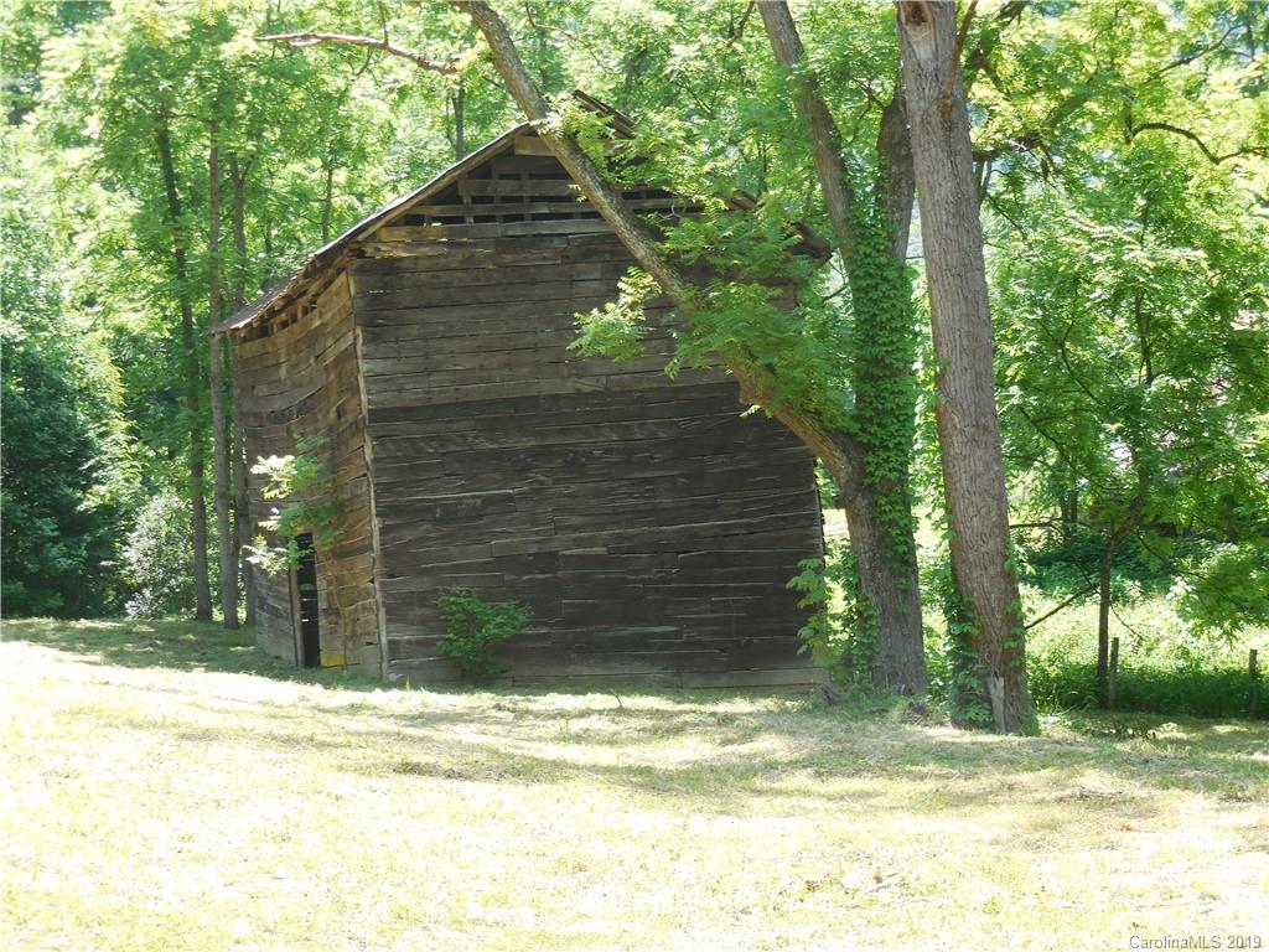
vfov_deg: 24.0
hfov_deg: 31.7
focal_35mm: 61
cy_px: 476
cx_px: 634
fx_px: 2236
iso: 125
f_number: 4.5
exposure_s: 1/100
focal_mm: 11
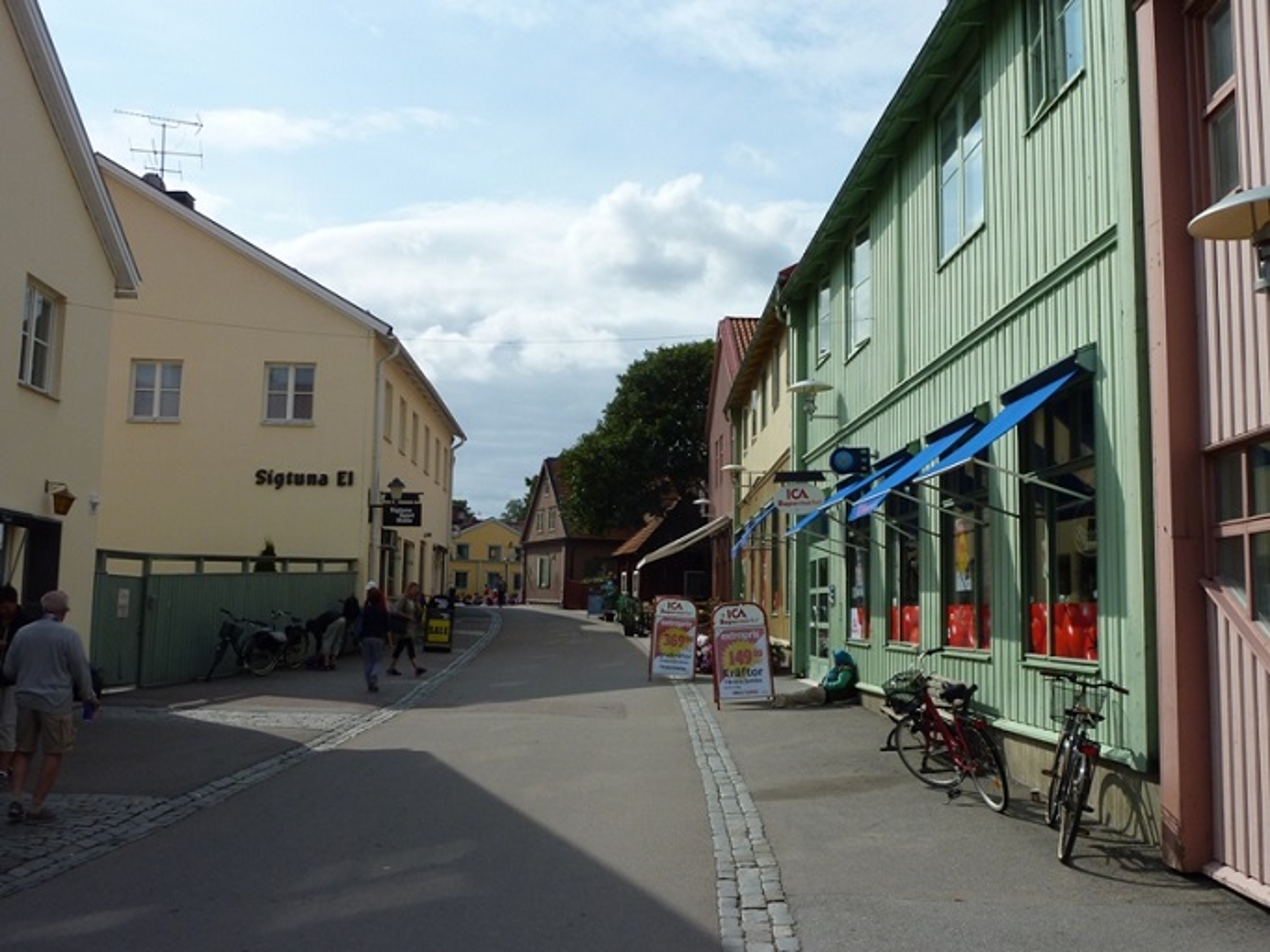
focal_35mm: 35
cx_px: 635
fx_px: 1284
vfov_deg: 40.7
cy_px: 476
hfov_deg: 52.6
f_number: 5.6
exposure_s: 1/640
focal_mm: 5.7
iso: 80
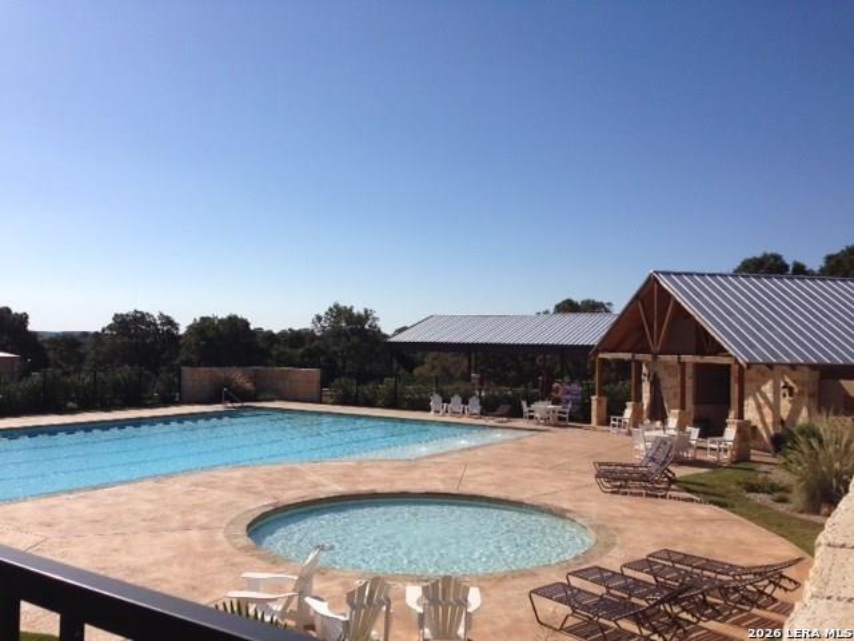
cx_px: 427
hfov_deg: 55.4
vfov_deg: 42.9
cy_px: 320
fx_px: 814
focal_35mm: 33
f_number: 2.4
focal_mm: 4.12
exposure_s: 1/3390
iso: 50
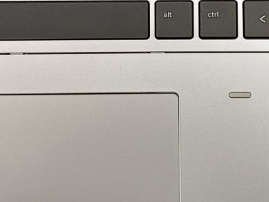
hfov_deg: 19.8
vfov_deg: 14.6
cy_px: -21
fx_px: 770
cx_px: 157
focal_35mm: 99
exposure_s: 1/202
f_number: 1.8
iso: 50
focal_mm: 4.36
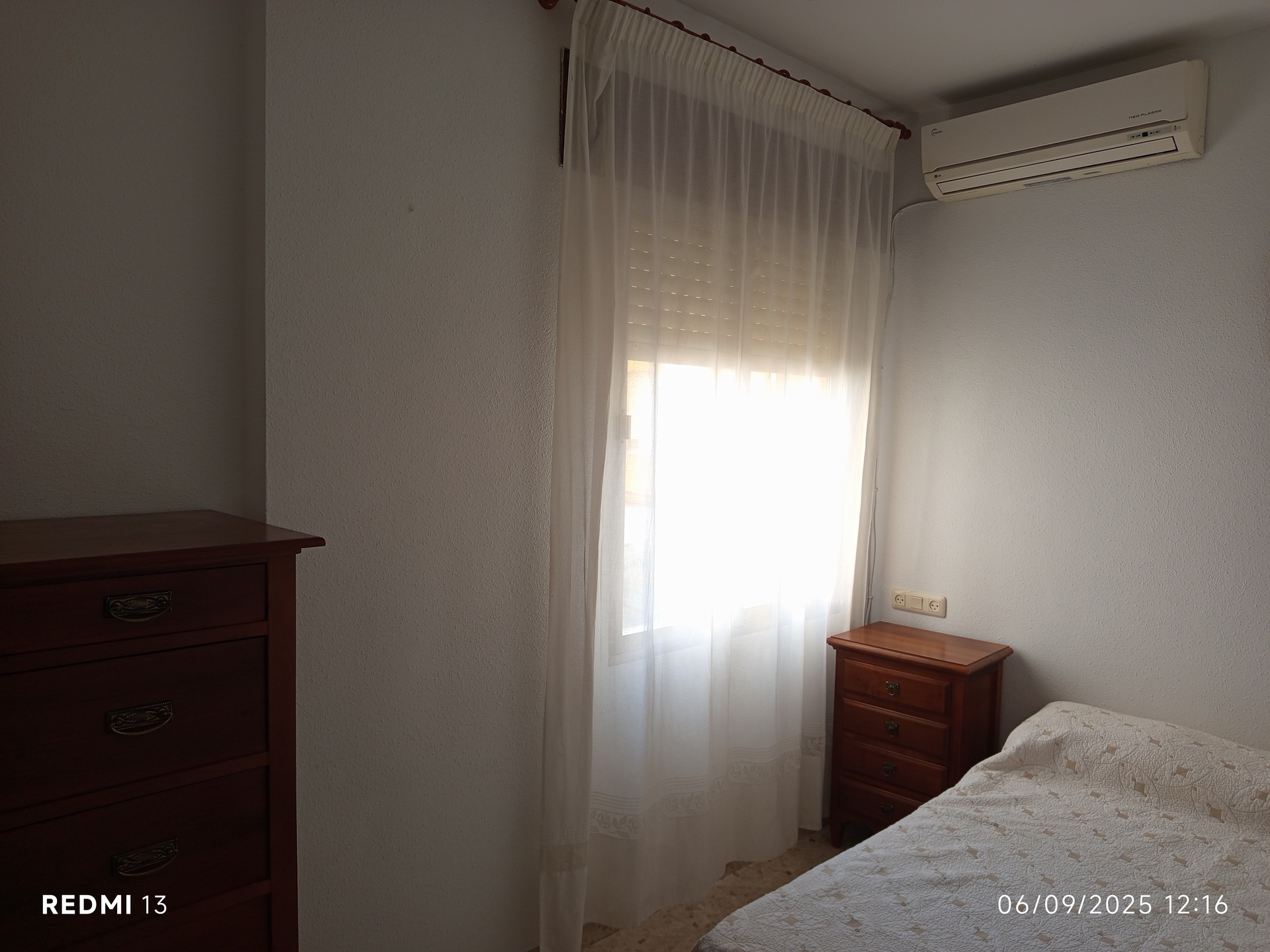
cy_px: 476
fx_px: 881
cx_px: 635
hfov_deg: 71.6
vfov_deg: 56.8
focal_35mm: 24
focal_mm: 5.24
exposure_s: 1/100
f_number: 1.7
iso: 188
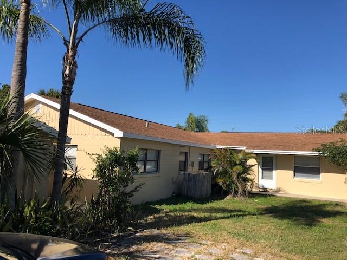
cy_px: 130
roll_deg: -2.1
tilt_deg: +6.0
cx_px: 174
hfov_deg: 63.4
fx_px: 281
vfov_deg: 49.7
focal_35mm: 28
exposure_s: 1/2183
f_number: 1.8
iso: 20
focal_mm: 4
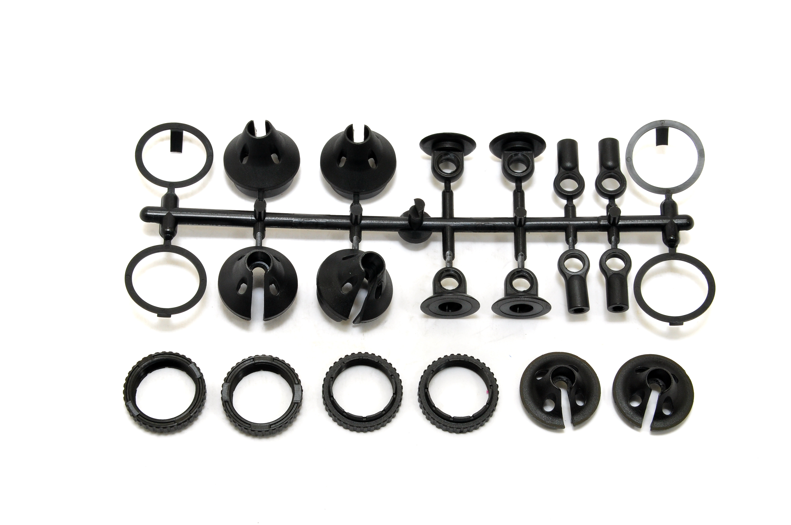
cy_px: 262
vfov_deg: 17.4
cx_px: 396
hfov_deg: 26.0
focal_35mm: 78
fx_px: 1712
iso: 400
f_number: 20
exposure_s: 1/60
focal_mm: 52
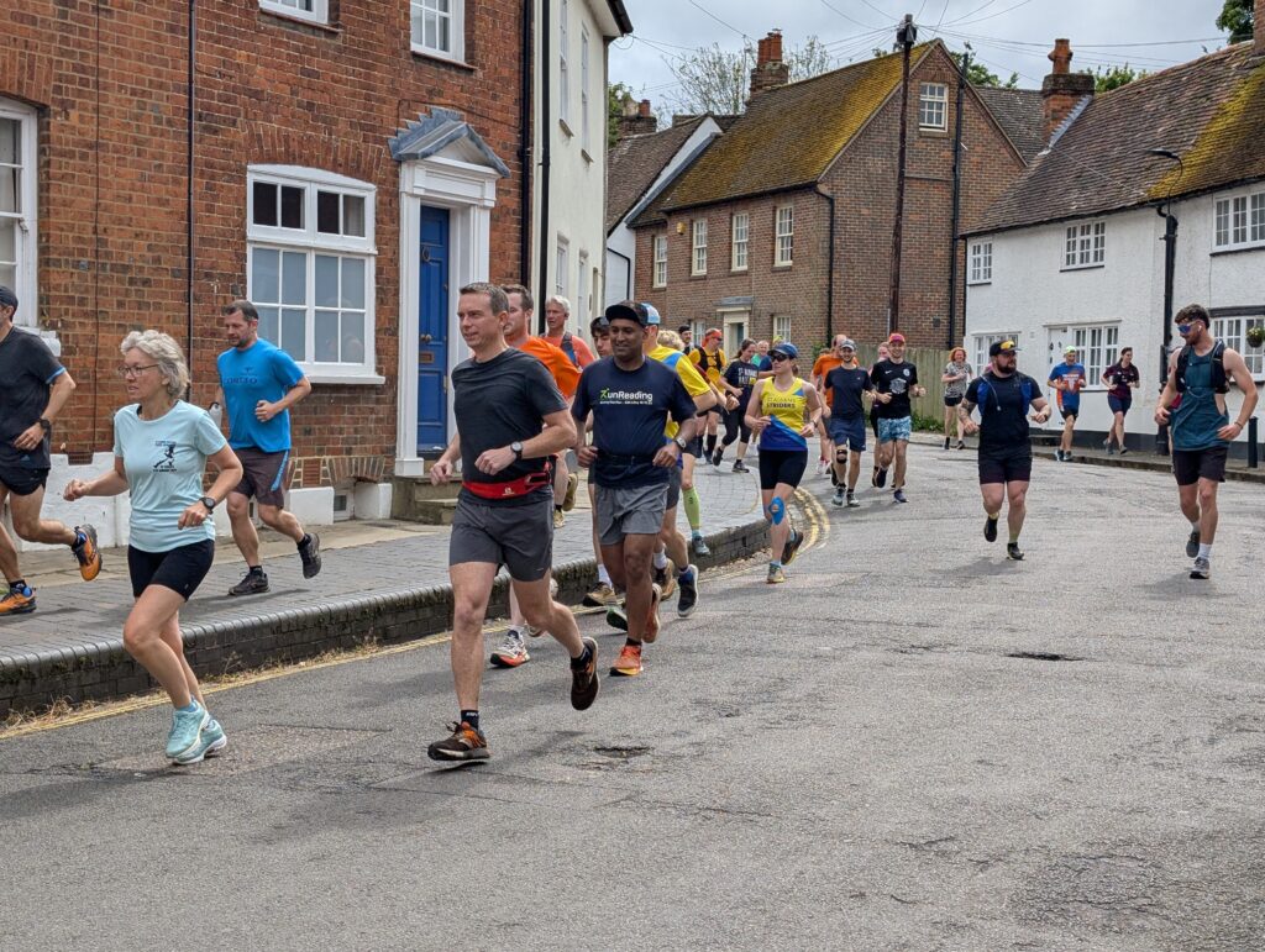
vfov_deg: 29.7
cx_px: 632
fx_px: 1793
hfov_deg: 38.9
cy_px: 476
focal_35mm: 49
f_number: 1.68
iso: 20
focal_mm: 6.9
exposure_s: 1/1346
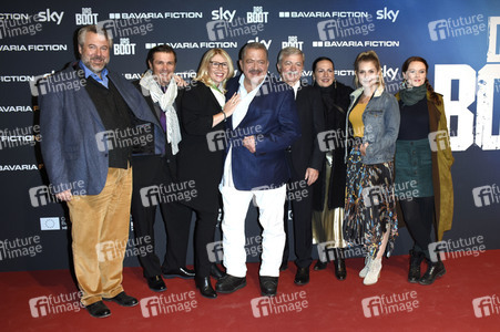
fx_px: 458
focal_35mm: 33
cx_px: 250
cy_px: 166
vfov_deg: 39.9
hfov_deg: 57.3
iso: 500
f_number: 6.3
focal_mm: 22
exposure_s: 1/160
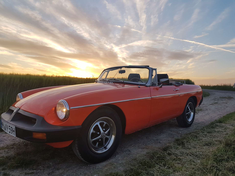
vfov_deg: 53.1
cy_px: 88
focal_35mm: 26
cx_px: 118
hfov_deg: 67.3
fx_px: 177
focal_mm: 4.2
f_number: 1.7
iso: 40
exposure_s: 1/449
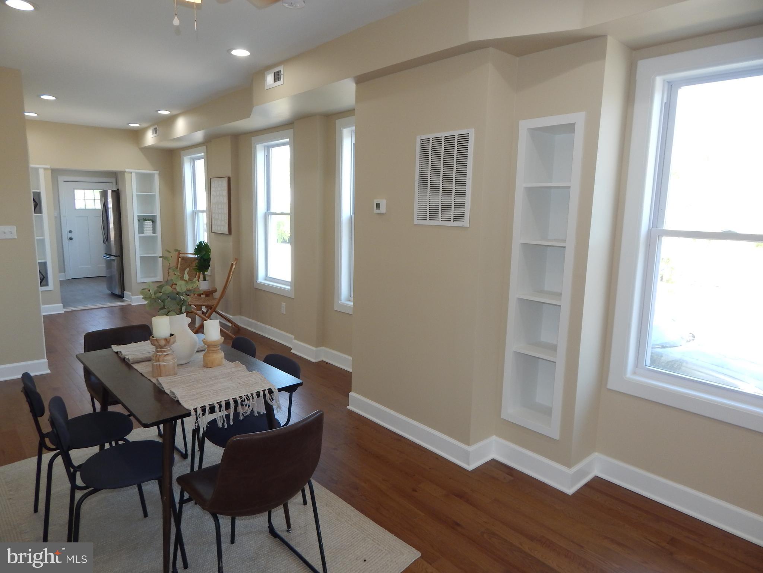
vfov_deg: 61.1
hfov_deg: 76.4
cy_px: 286
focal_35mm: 22
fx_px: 485
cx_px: 382
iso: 125
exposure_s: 1/60
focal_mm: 4
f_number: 3
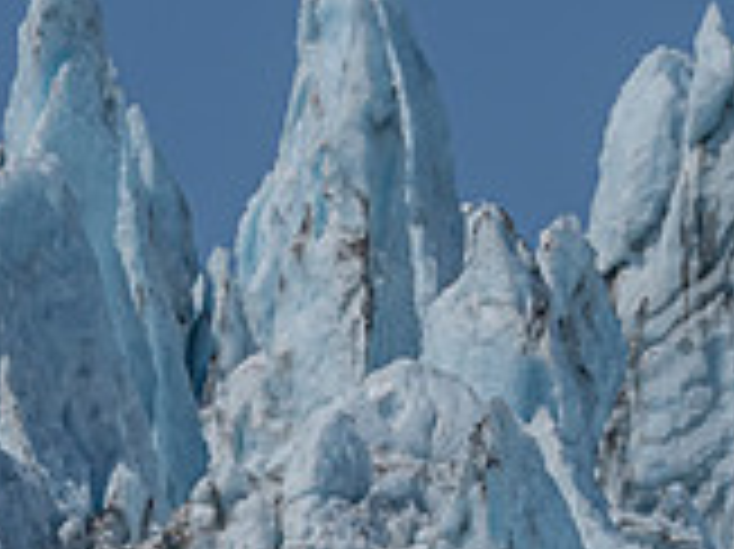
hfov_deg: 0.9
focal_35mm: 2145
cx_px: 50
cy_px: 434
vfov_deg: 0.7
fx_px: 45449
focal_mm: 300
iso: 400
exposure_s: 1/1000
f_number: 11
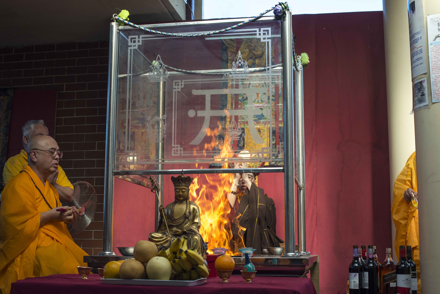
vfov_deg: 27.0
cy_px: 147
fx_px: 611
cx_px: 220
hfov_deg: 39.6
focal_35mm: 50
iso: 1600
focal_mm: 50
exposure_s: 1/250
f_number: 10
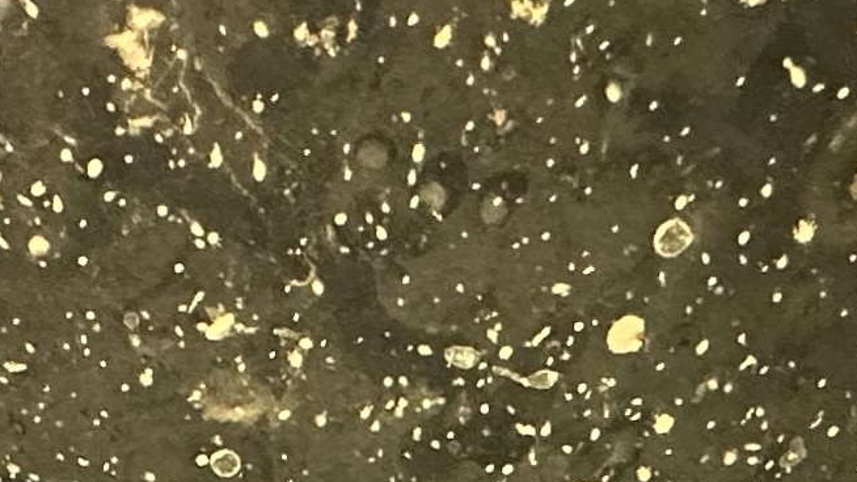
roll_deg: -0.2
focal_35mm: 94
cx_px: -98
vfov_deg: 9.1
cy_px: 1639
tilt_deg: +25.8
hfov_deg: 21.5
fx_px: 2136
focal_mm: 2.22
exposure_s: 1/81
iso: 320
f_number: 2.2
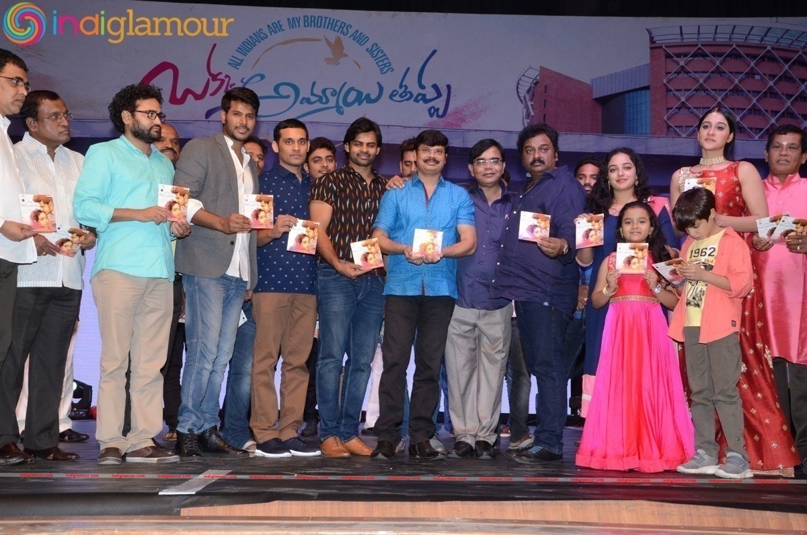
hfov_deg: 39.0
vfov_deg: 26.4
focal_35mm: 51
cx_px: 404
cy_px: 268
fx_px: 1141
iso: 1250
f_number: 7.1
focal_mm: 34
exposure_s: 1/125
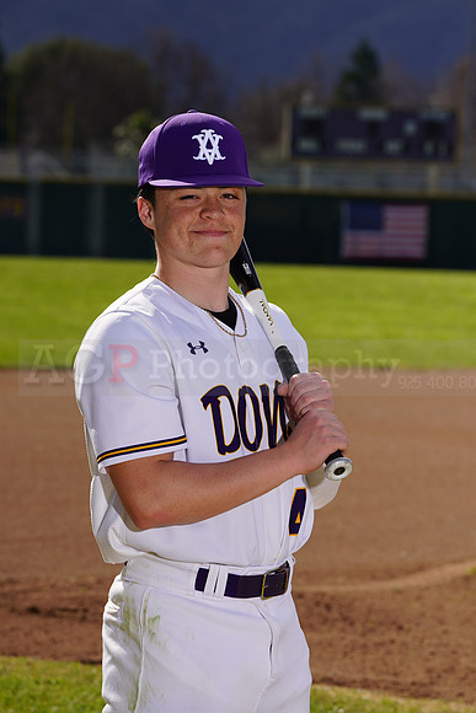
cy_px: 356
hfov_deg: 6.9
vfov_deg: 10.3
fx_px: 3964
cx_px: 238
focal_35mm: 200
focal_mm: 200
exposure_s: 1/250
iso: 100
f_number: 10
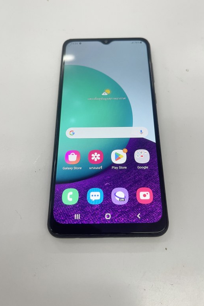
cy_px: 152
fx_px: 229
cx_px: 109
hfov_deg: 47.9
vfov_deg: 67.4
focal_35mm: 27
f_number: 1.6
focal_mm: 5.1
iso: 125
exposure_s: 1/84
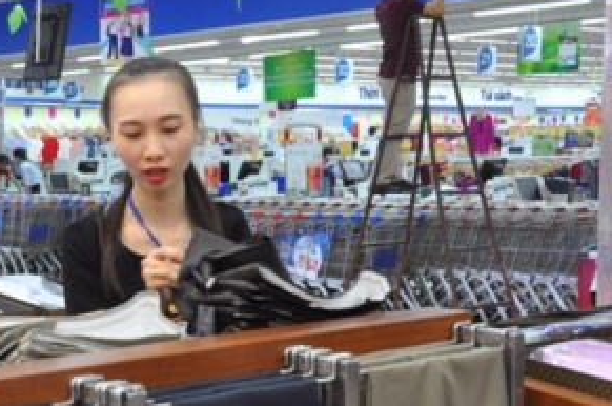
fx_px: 1271
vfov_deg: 18.1
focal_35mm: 75
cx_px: 95
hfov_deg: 26.4
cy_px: 258
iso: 2500
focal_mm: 29
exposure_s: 1/50
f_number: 7.1
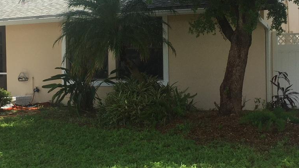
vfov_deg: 17.7
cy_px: 74
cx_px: 91
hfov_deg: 30.7
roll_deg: +0.1
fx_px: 539
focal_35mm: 68
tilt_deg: -3.2
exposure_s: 1/1522
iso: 32
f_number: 2.2
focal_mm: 4.15
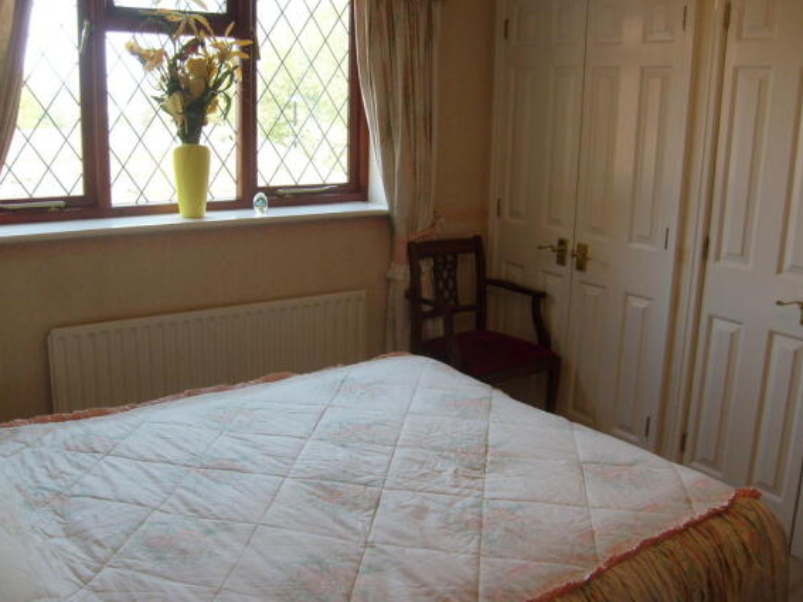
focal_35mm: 36
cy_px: 300
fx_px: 835
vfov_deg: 39.6
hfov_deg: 51.4
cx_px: 393
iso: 80
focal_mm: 5.8
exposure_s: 1/90
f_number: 2.8
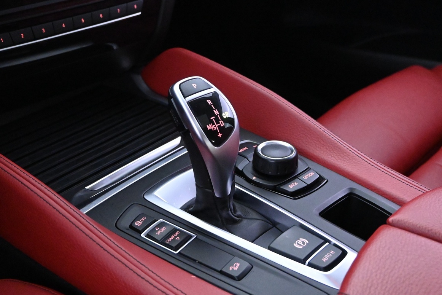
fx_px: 565
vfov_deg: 29.3
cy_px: 150
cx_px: 211
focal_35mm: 46
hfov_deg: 42.7
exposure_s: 1/40
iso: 8000
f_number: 4
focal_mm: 22
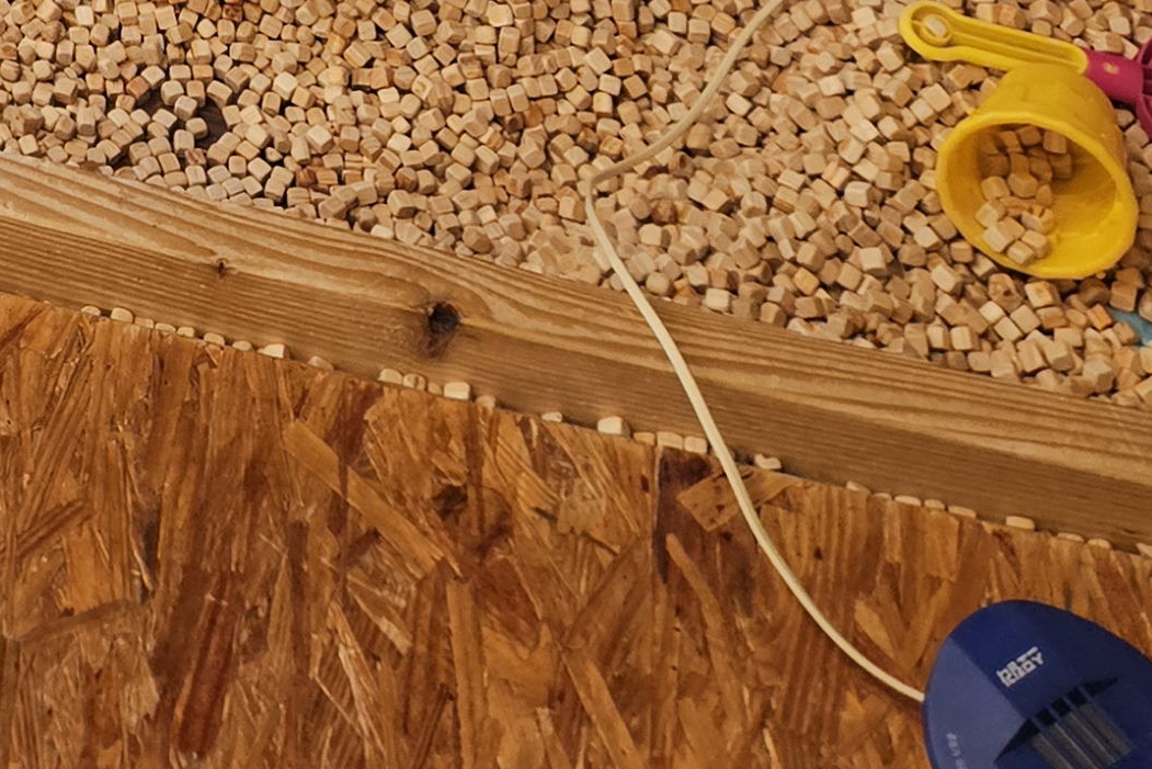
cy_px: -794
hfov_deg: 20.3
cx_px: -378
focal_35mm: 91
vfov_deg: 13.0
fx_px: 2912
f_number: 1.8
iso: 320
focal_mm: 5.4
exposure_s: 1/120
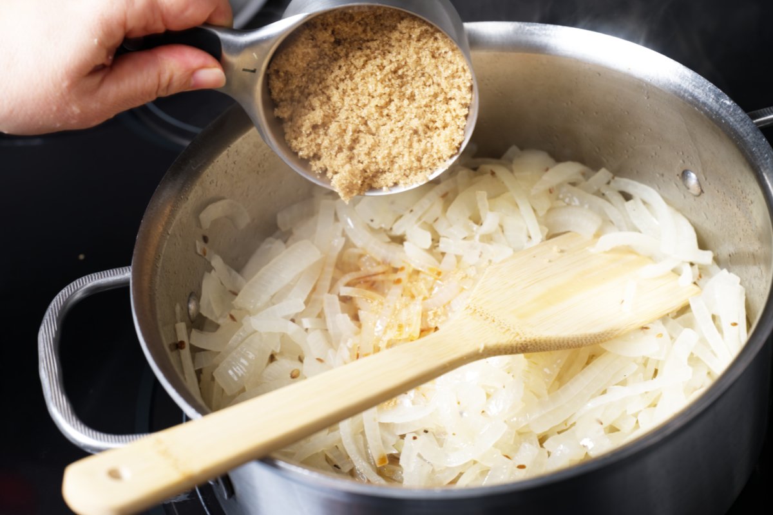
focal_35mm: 70
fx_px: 1503
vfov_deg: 19.5
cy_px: 258
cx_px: 386
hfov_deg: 28.8
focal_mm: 70
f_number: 6.3
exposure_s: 1/80
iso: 100
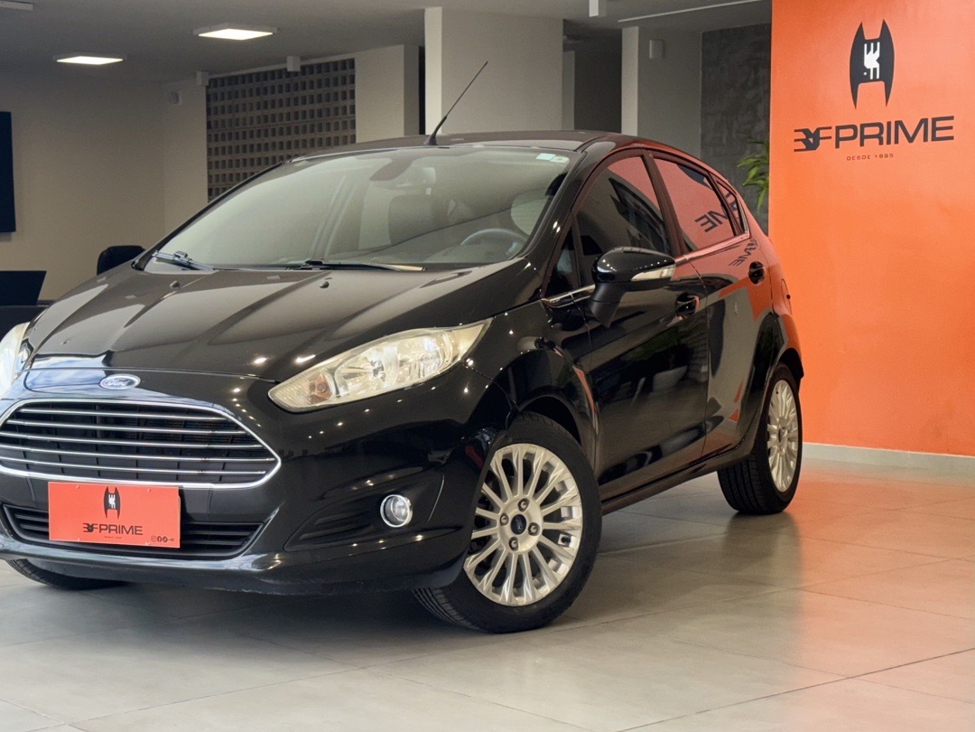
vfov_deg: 22.9
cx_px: 371
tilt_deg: -4.5
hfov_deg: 30.2
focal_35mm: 64
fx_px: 1803
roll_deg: +0.2
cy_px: 361
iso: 64
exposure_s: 1/218
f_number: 1.78
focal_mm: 6.76
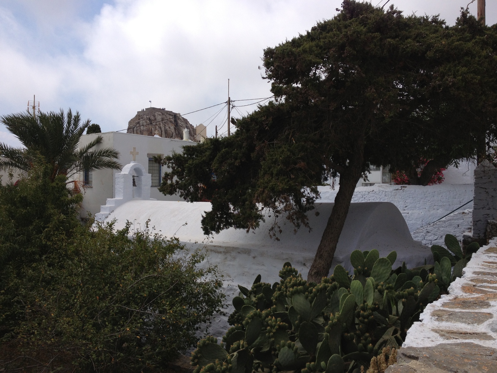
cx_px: 248
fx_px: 503
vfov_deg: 40.7
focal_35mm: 35
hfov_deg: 52.6
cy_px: 186
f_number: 2.4
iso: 50
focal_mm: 4.28
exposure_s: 1/2304
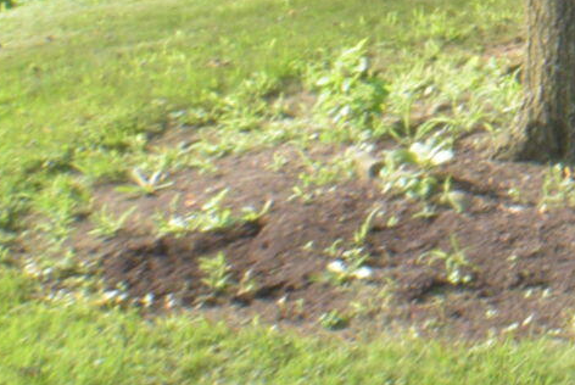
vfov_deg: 6.2
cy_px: -627
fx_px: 3342
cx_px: 1512
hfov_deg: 8.7
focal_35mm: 209
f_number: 25
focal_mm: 22
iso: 1100
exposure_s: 1/40
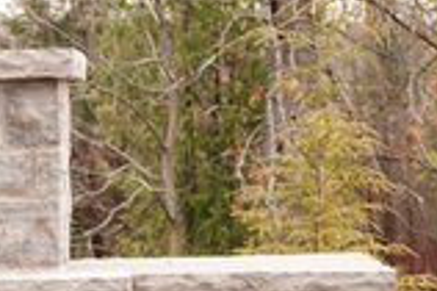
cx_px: -111
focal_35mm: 193
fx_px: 2340
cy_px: 438
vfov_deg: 7.0
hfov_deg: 10.5
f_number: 2.8
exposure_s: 1/200
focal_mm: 38
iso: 1000
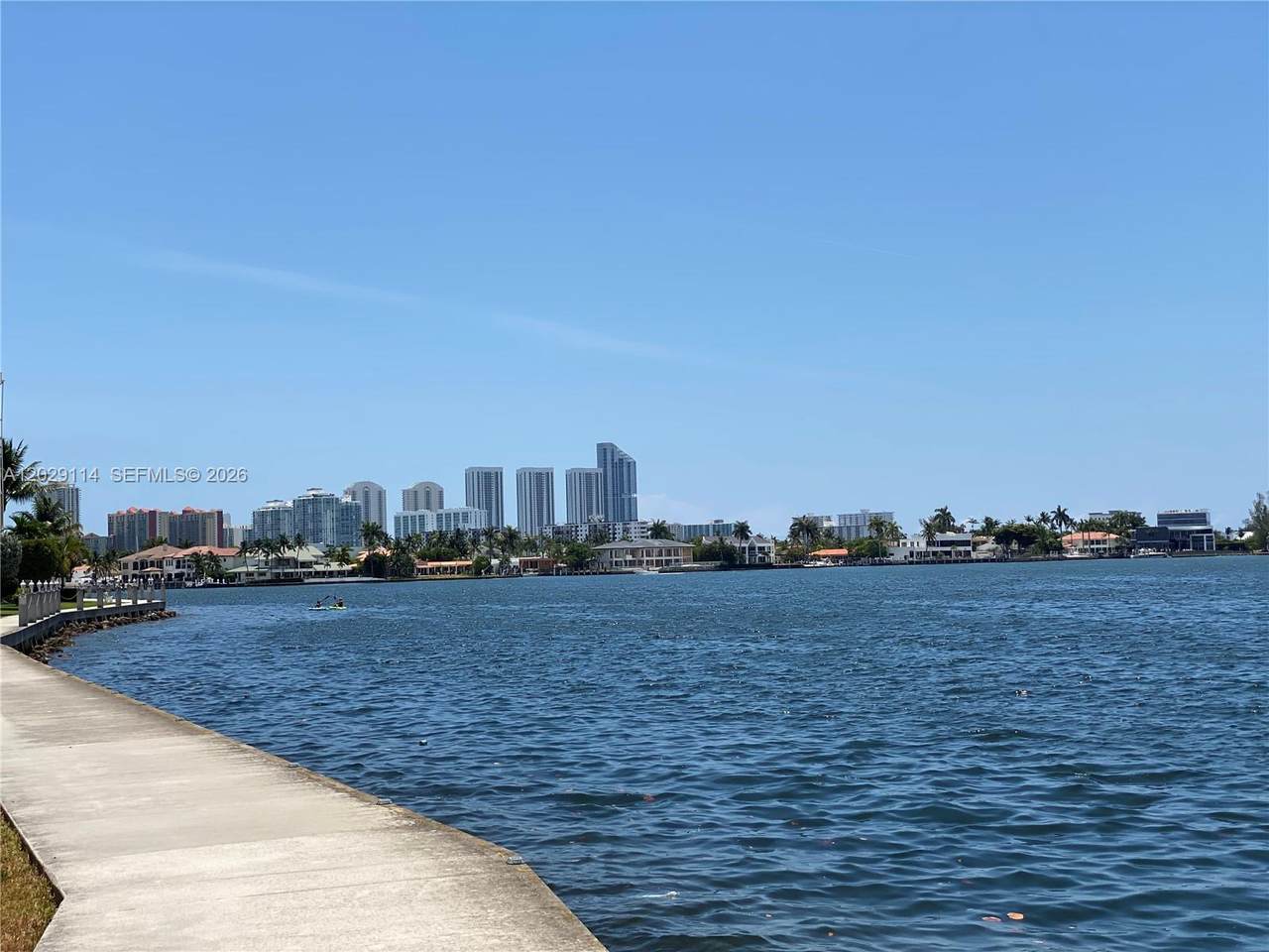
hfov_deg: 36.8
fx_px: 1906
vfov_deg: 28.0
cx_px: 634
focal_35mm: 52
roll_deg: +1.5
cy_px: 476
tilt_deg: +3.0
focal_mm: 6
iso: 20
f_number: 2
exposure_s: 1/2660
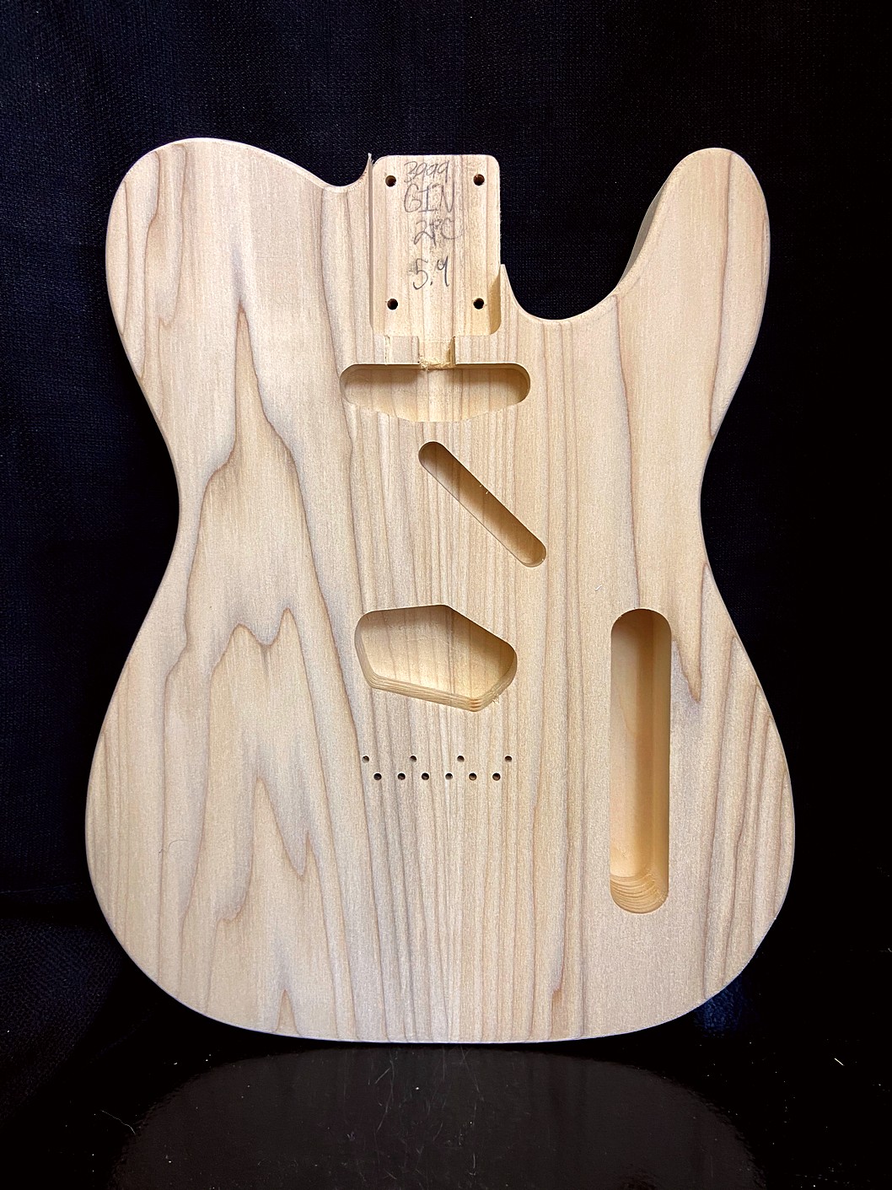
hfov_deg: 53.1
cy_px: 595
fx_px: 893
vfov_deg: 67.3
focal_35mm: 26
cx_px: 446
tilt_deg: -9.4
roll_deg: +0.0
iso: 100
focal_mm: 4.25
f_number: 1.8
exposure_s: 1/60
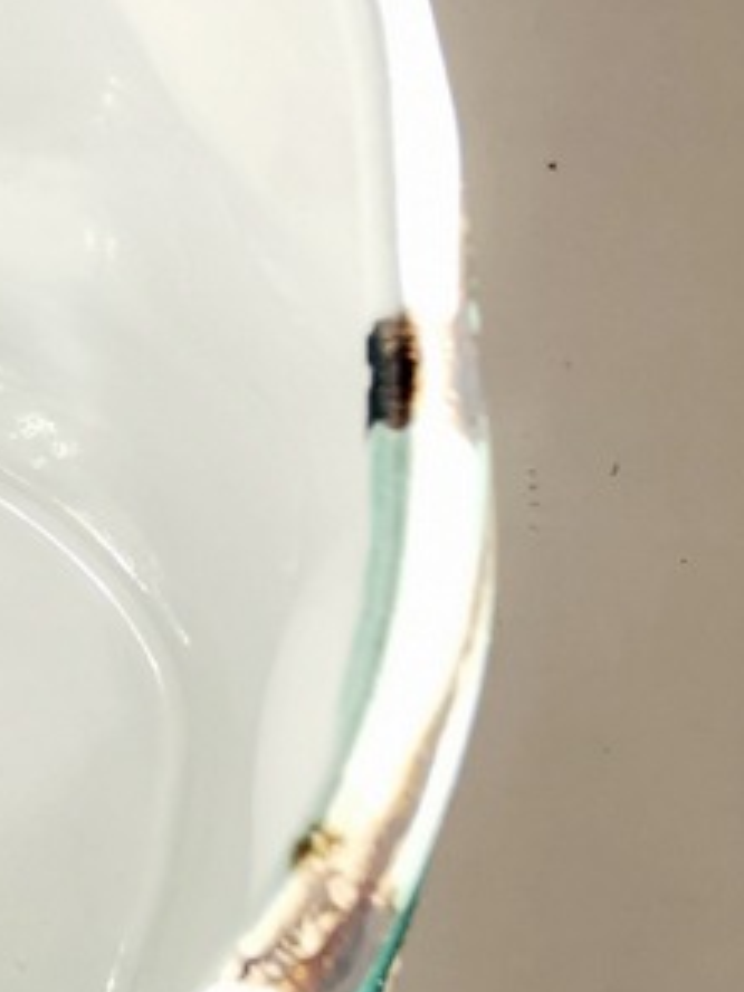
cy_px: 395
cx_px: -179
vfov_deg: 24.7
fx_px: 2264
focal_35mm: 79
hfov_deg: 17.7
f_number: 2.2
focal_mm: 2.26
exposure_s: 1/50
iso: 80
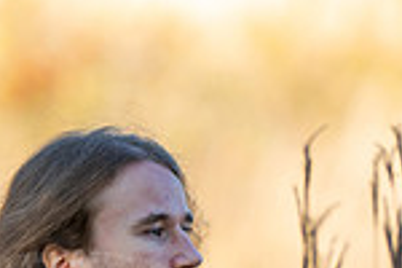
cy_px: 576
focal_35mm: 381
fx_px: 4254
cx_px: 142
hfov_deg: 5.4
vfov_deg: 3.6
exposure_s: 1/1000
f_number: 1.3
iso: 80
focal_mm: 85
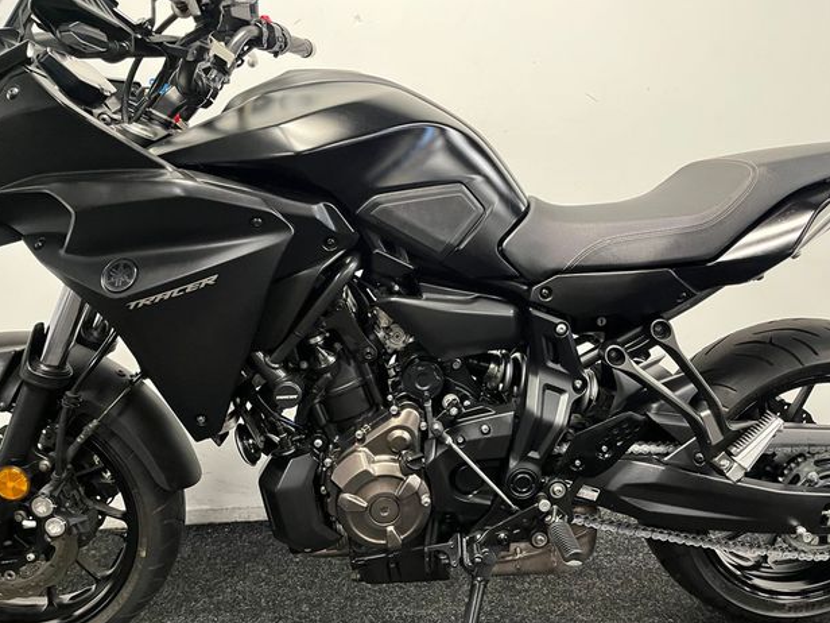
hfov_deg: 65.3
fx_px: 647
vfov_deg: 51.3
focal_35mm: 27
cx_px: 423
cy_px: 321
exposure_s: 1/50
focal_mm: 5.1
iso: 500
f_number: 1.6
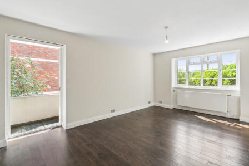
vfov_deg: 70.3
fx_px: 117
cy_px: 78
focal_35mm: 17
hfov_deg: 93.2
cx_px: 131
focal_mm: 16
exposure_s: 1/25
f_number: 11
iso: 160
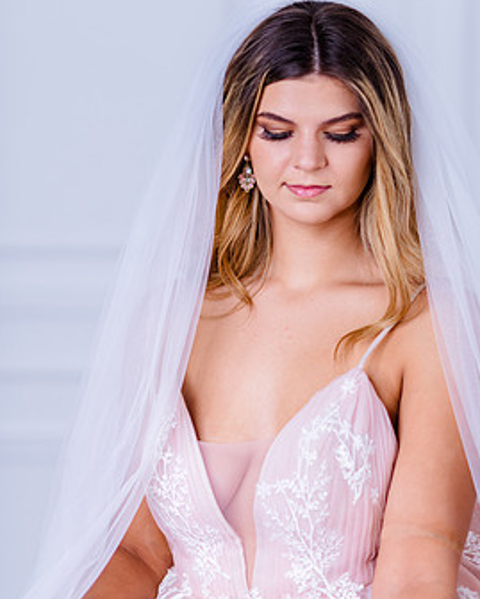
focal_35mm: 132
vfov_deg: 14.6
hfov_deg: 11.7
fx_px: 2343
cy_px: 275
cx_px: 241
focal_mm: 105
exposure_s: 1/320
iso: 125
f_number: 2
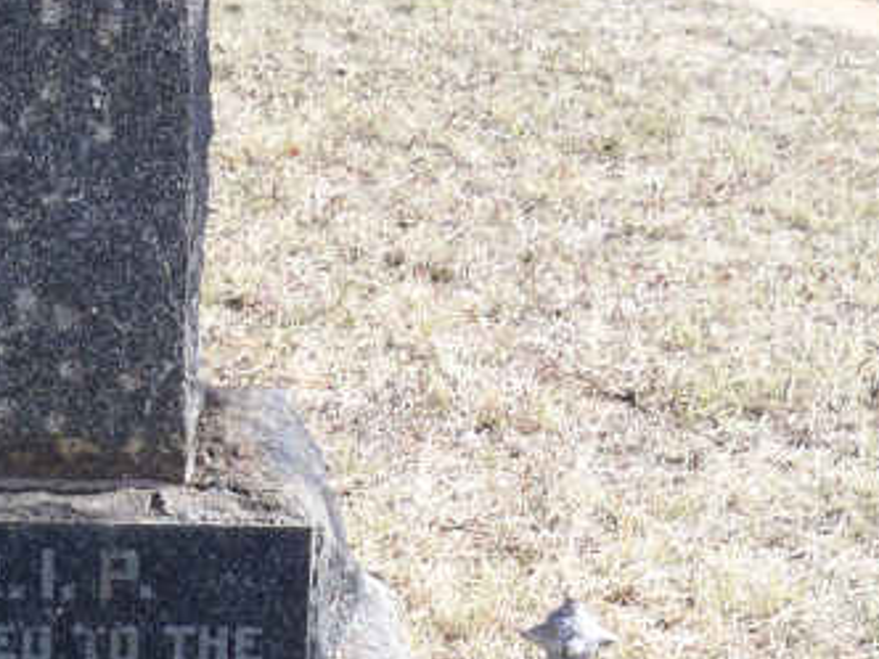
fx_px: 3123
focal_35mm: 123
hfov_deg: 15.9
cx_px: 113
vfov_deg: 11.9
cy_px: 701
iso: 64
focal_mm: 6.3
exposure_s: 1/320
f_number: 3.1
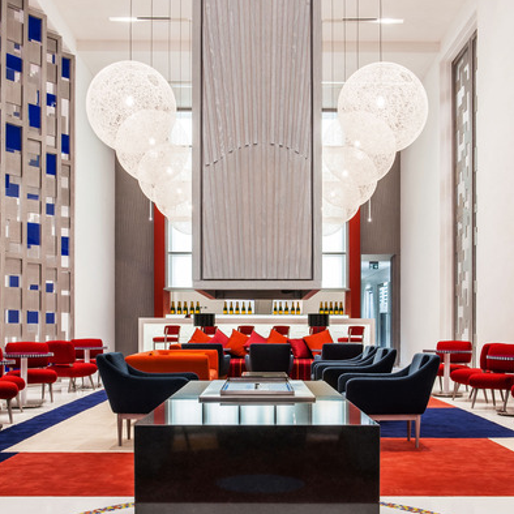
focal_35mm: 44
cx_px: 256
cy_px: 334
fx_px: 739
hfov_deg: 38.3
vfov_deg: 38.0
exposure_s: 1/1.25
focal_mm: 34
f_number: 16
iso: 200
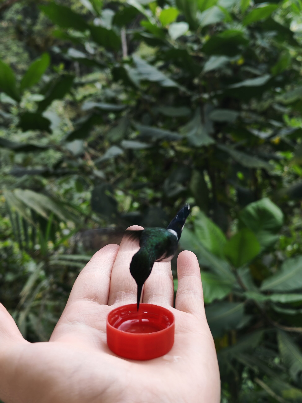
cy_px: 202
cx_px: 151
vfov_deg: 35.5
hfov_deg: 27.0
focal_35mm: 54
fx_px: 628
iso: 125
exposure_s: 1/100
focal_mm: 6.12
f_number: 1.9
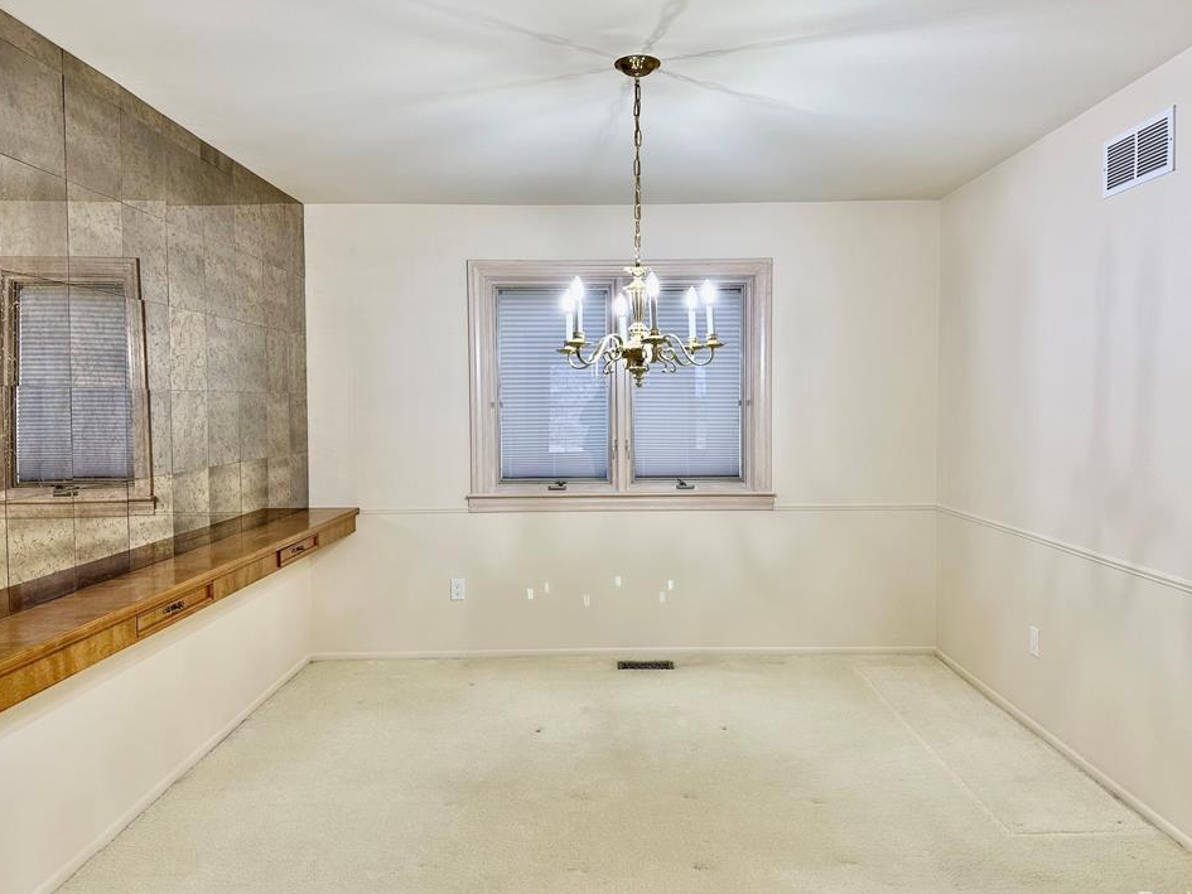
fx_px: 895
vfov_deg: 53.1
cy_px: 438
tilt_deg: -2.4
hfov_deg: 67.3
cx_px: 619
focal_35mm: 26
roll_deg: -0.1
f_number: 1.78
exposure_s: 1/120
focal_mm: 6.86
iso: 125
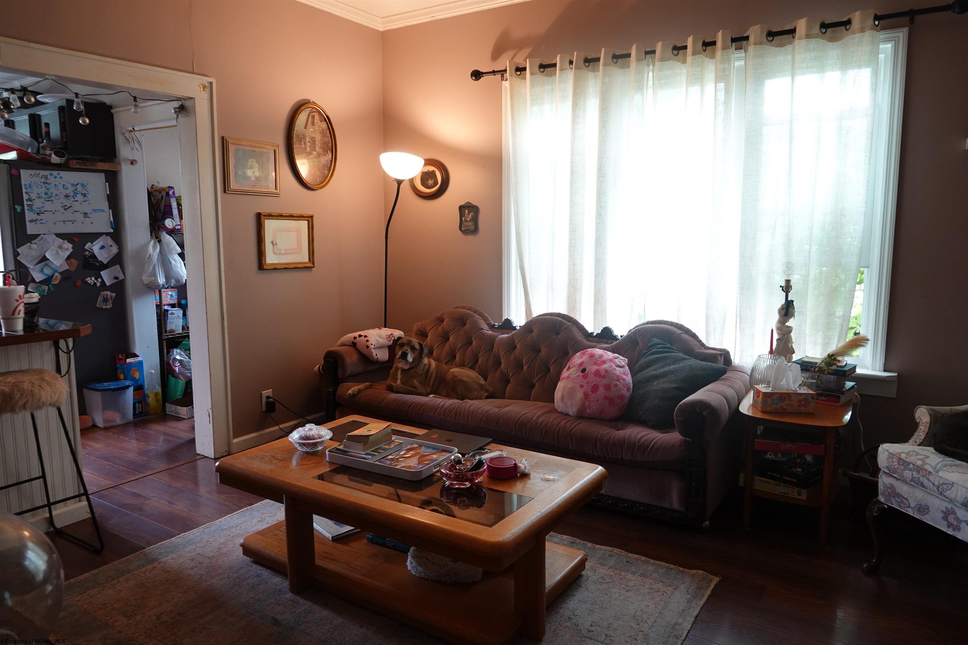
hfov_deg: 73.7
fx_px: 645
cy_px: 322
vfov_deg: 53.1
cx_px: 484
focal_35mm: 24
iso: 320
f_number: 2.4
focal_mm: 8.8
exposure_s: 1/30
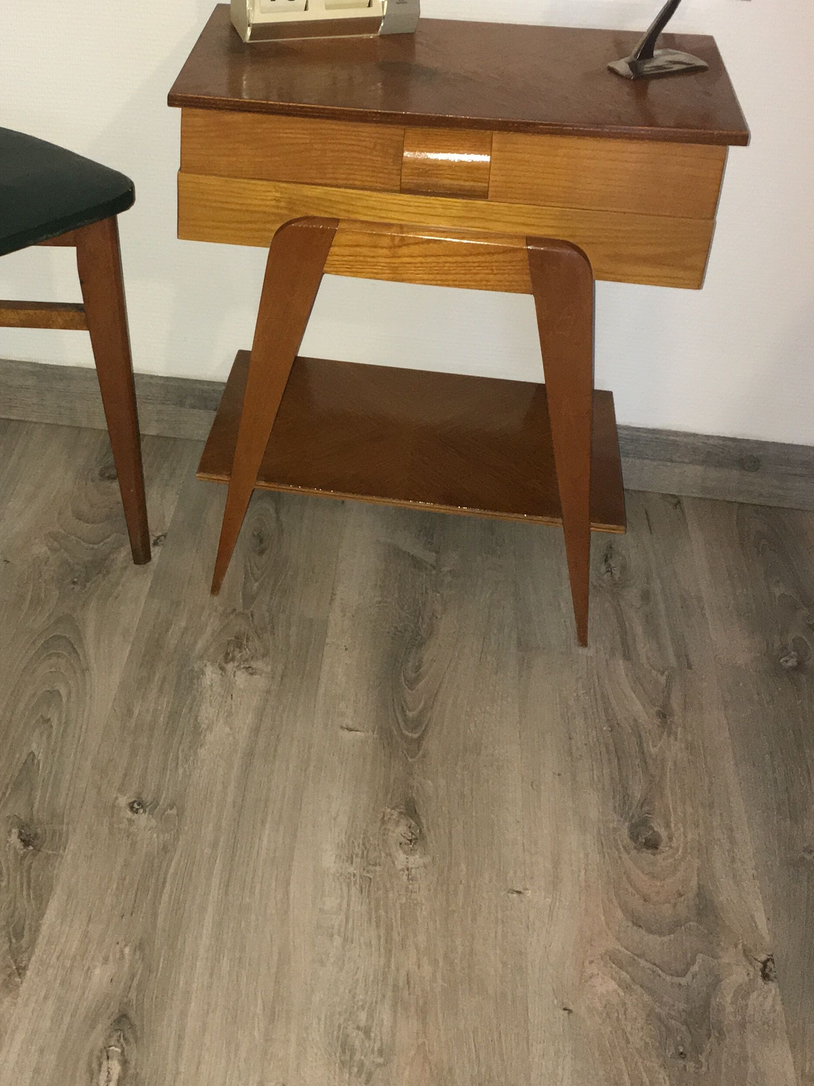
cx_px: 174
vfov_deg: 39.7
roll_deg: -0.4
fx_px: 1474
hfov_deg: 30.2
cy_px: 321
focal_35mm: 47
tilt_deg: -28.5
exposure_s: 1/17
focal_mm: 4.15
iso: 100
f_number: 2.2
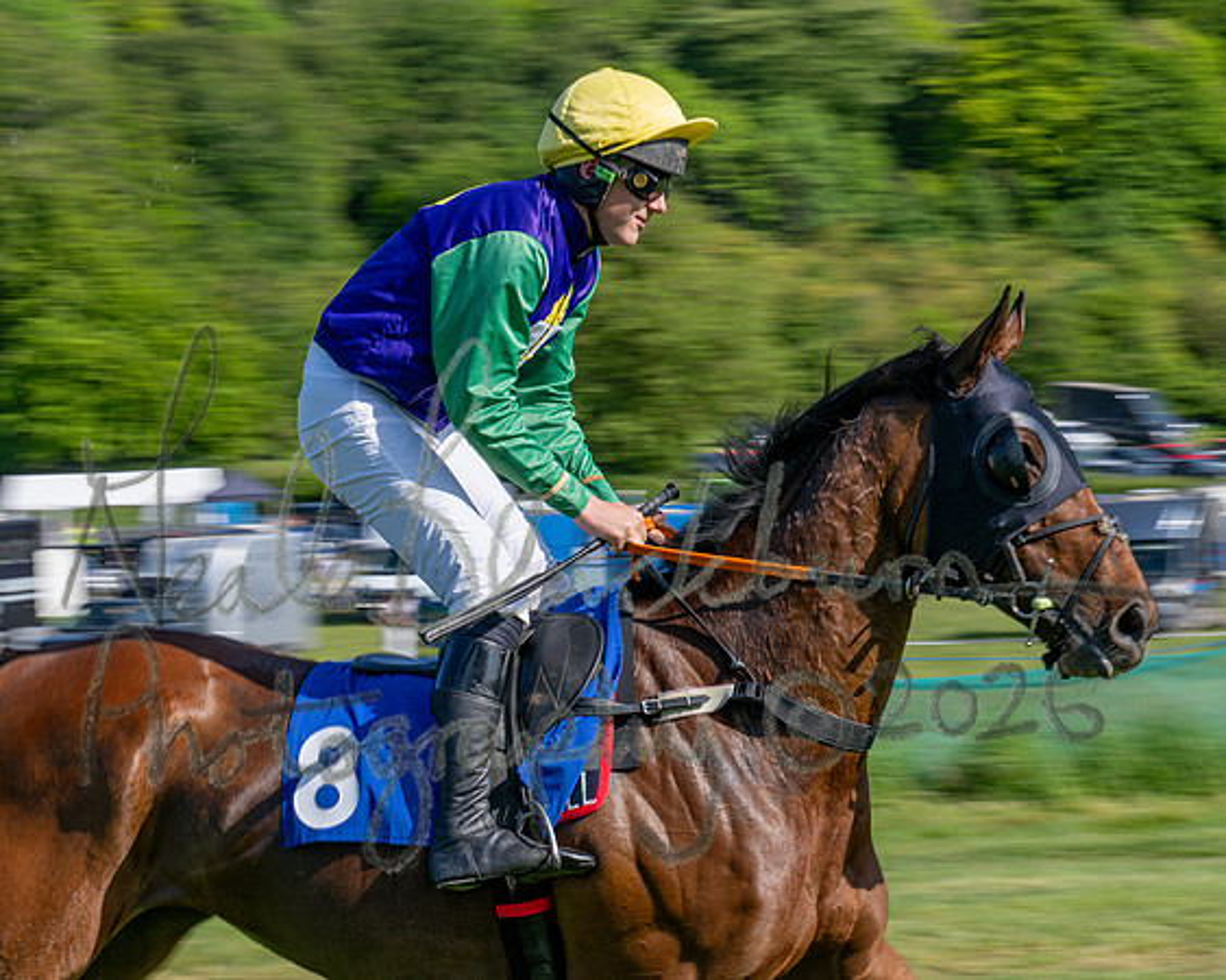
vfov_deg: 14.6
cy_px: 583
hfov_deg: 18.2
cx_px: 334
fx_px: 3814
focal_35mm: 105
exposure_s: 1/160
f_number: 16
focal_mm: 70
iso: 100
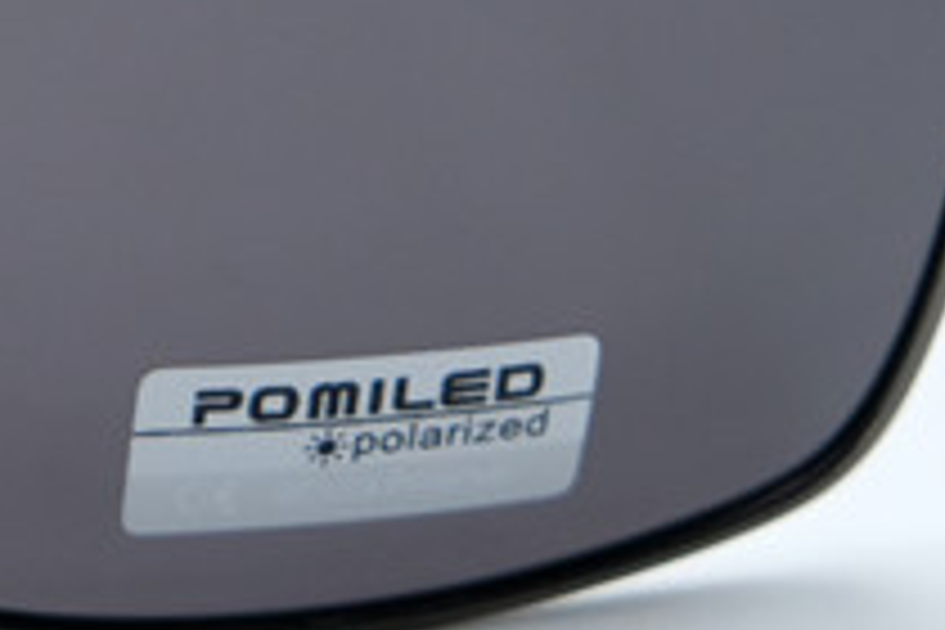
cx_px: -783
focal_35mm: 319
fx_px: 8373
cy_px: -32
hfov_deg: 6.3
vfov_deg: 4.3
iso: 500
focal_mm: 44.4
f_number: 4
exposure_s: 1/1000
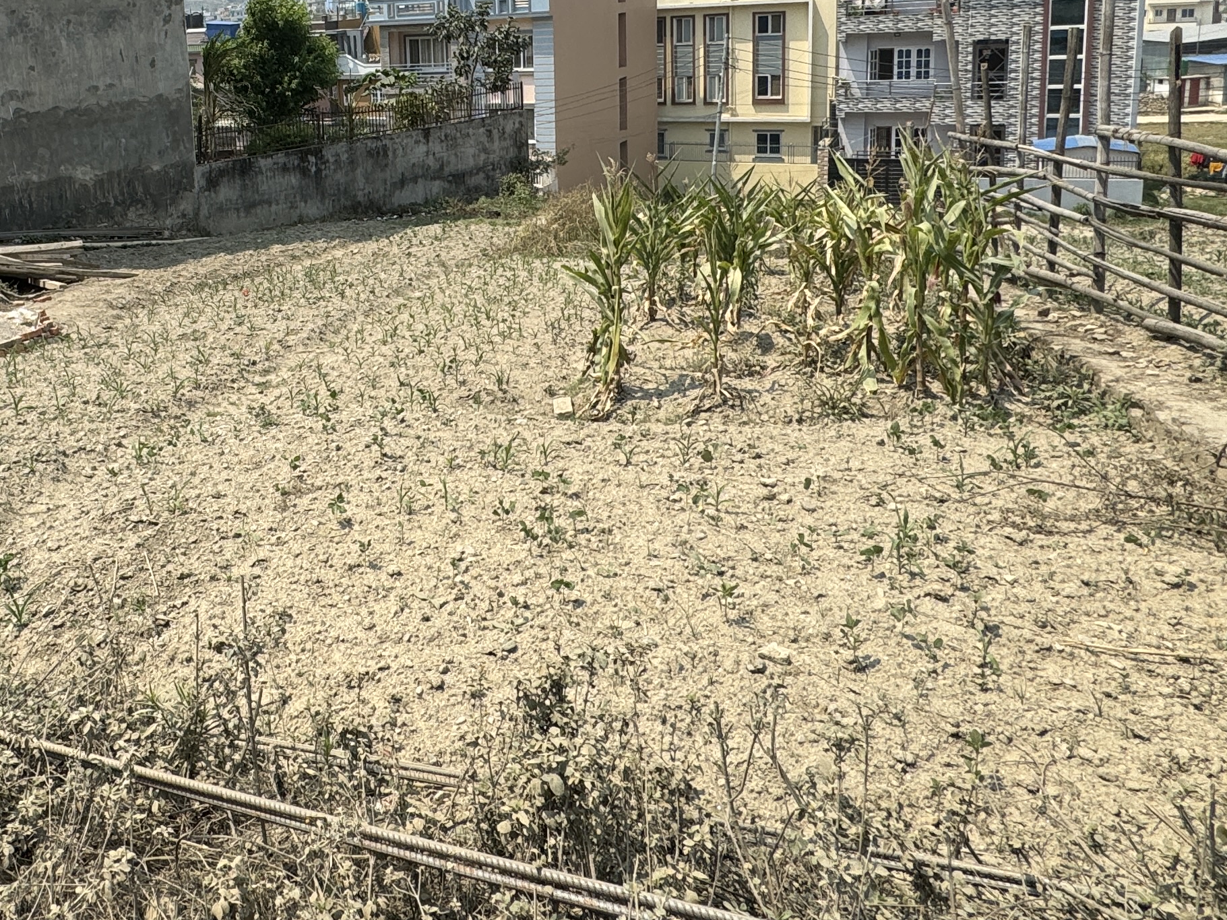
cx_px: 259
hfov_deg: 54.6
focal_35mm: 31
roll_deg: +4.6
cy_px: 183
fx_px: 1099
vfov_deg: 43.3
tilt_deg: -9.2
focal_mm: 2.22
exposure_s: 1/1927
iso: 50
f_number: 2.2
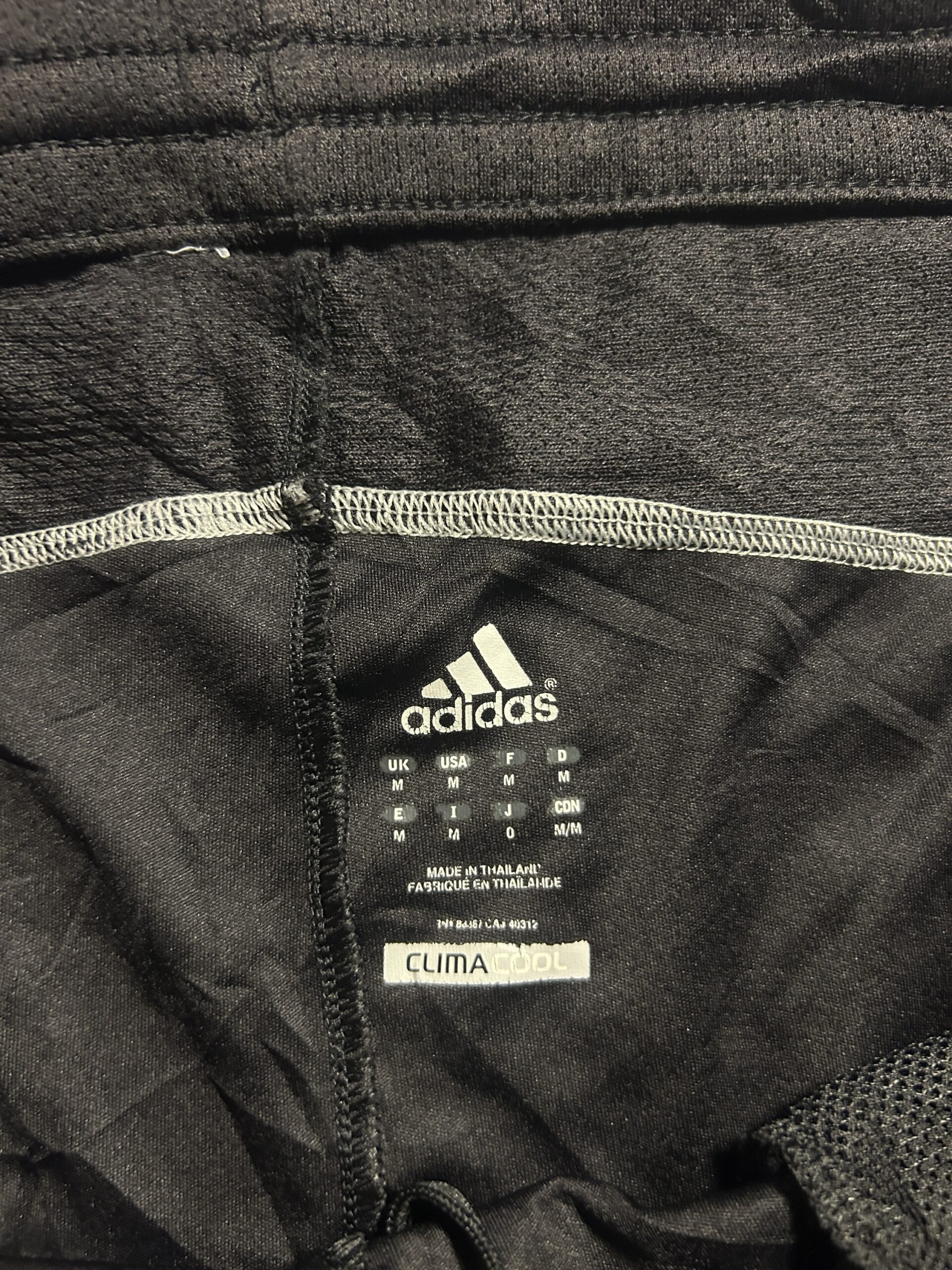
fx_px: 953
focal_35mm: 26
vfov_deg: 67.3
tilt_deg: -54.3
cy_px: 635
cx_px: 476
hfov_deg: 53.1
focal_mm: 5.7
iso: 500
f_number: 1.5
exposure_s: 1/33
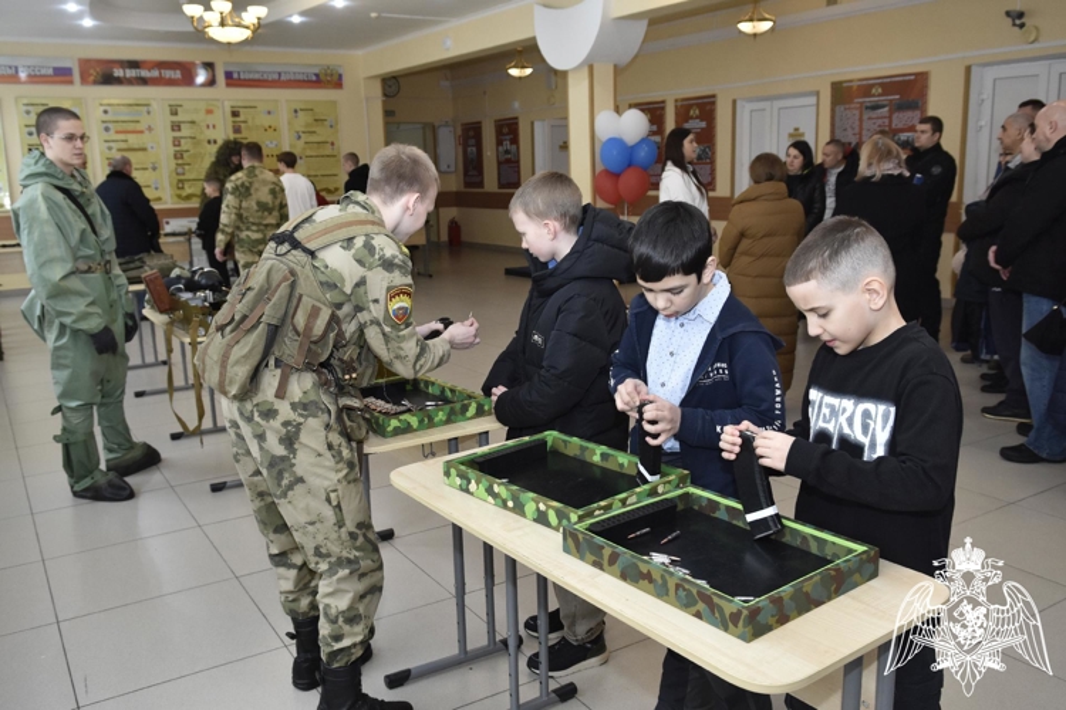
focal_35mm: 30
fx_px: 888
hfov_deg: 61.9
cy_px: 355
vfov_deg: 43.6
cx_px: 533
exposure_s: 1/200
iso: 800
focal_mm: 20
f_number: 4.5
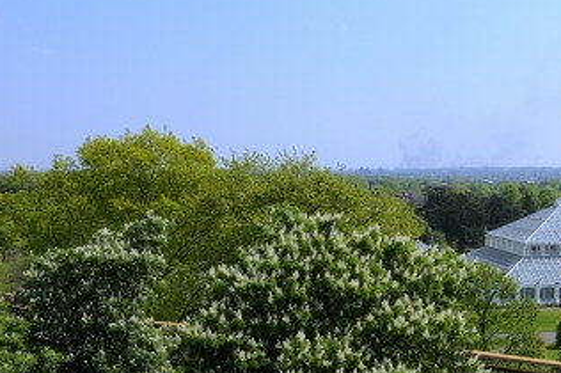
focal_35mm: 56
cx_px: 438
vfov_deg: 24.1
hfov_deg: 34.7
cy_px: 234
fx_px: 872
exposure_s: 1/640
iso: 250
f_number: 8
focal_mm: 22
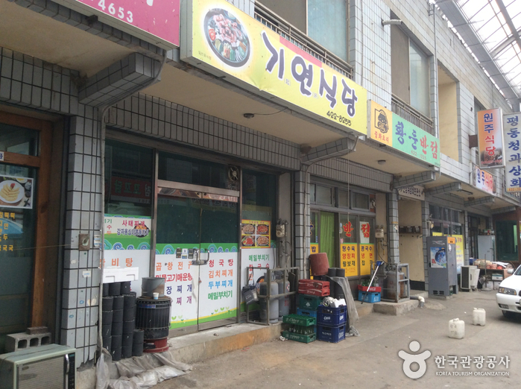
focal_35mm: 33
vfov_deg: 42.8
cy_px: 194
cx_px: 260
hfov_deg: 55.4
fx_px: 496
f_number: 2.4
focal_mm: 3.3
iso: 40
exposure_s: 1/40
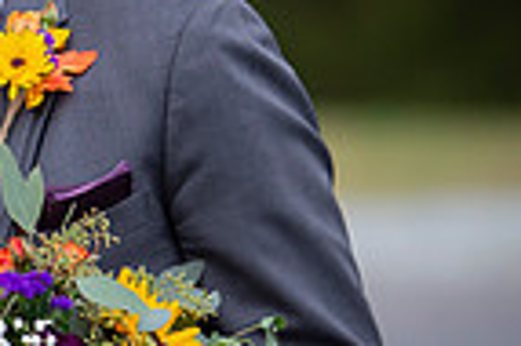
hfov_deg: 4.8
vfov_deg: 3.2
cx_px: -510
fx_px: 6158
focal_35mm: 426
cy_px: 220
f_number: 2.8
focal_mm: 105
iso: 400
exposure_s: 1/500
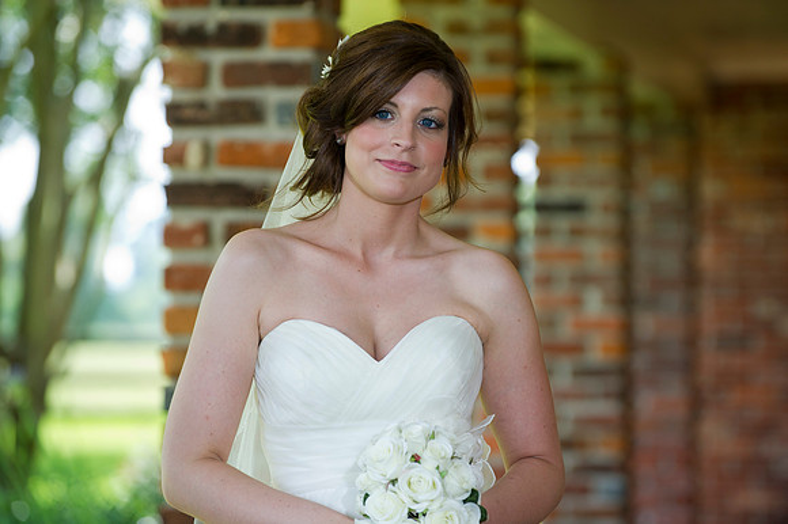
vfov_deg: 7.2
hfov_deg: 10.8
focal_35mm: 190
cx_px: 394
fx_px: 4156
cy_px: 262
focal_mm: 190
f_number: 3.5
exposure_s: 1/250
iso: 500
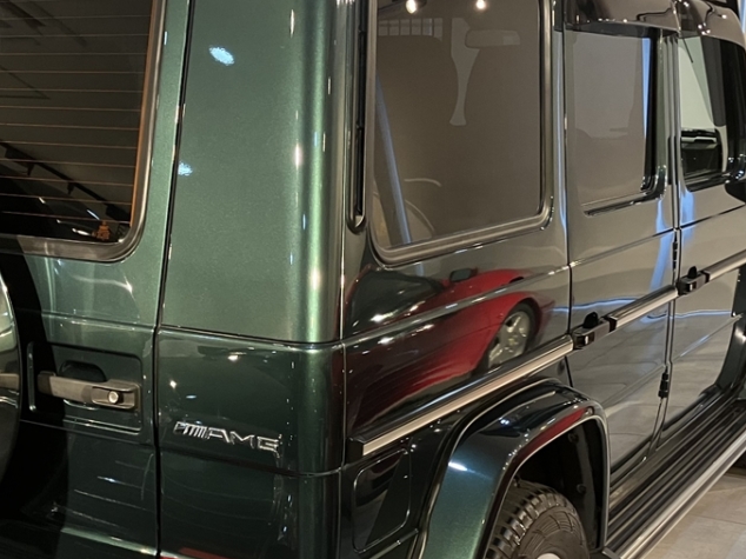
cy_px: 351
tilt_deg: -12.6
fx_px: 1142
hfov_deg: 35.8
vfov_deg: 27.4
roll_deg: +0.1
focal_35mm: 53
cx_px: 238
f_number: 1.8
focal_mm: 3.99
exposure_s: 1/50
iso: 200
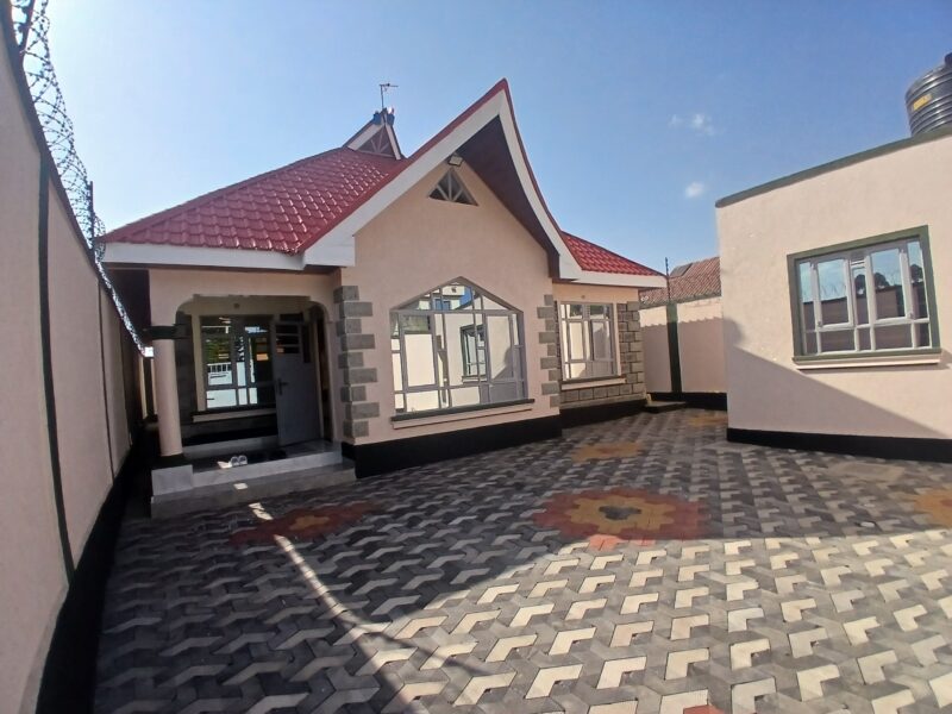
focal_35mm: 17
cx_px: 476
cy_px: 357
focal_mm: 1.4
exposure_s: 1/1577
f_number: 2.2
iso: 50
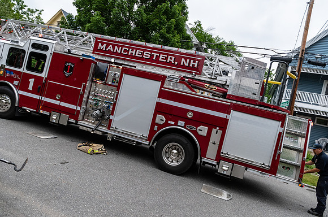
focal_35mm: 24
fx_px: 222
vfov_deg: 52.1
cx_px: 162
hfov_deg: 72.9
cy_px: 107
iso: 1000
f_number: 3.2
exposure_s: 1/3200
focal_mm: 16
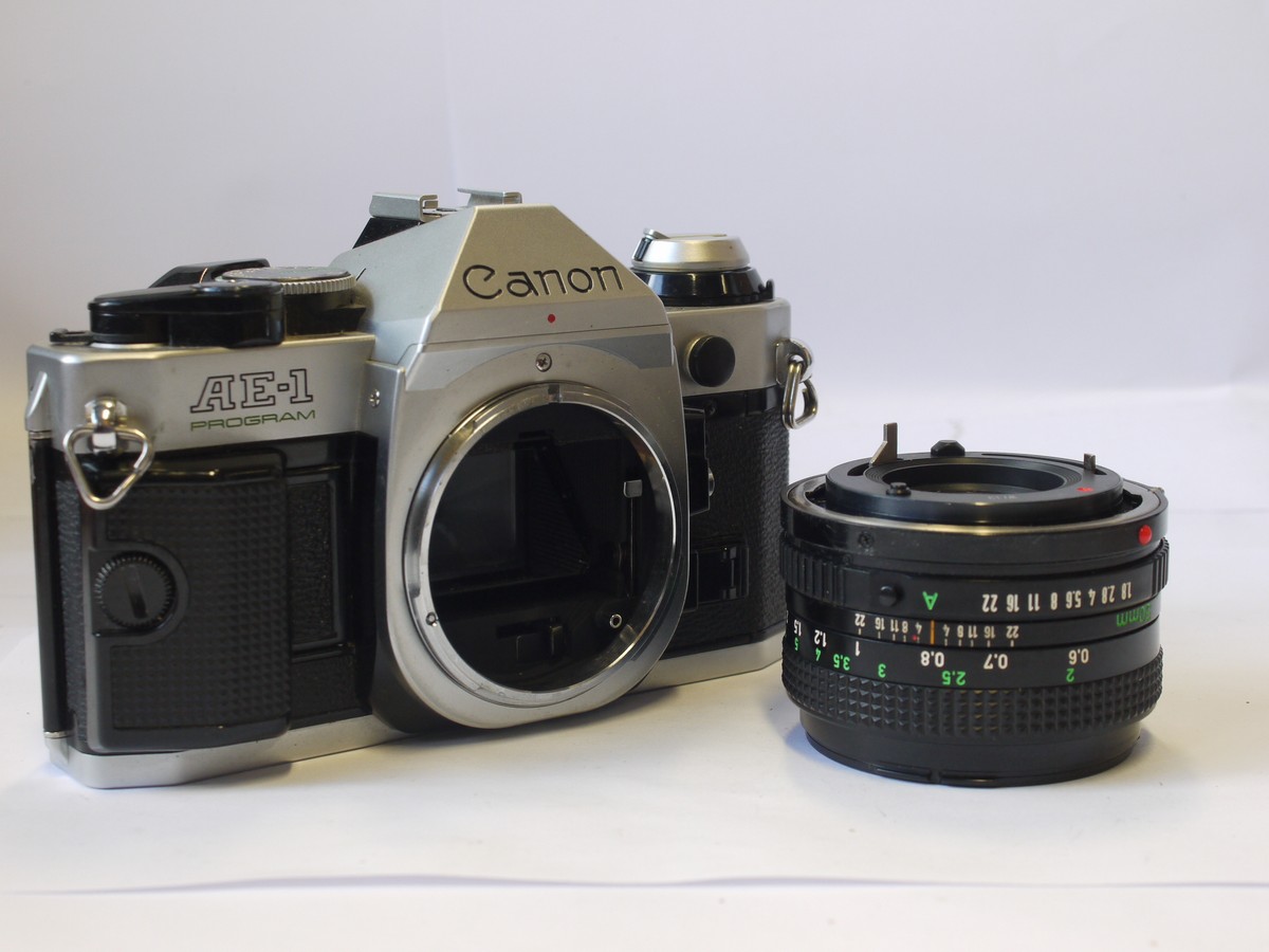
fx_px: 2200
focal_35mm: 60
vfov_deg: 24.4
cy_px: 476
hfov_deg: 32.2
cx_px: 634
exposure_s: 1/30
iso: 400
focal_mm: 30
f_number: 7.1
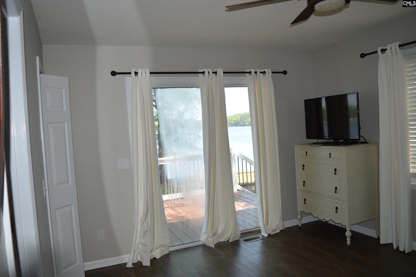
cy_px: 138
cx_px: 208
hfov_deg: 67.4
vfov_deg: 47.8
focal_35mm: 27
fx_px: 312
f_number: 4
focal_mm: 18
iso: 100
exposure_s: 1/160
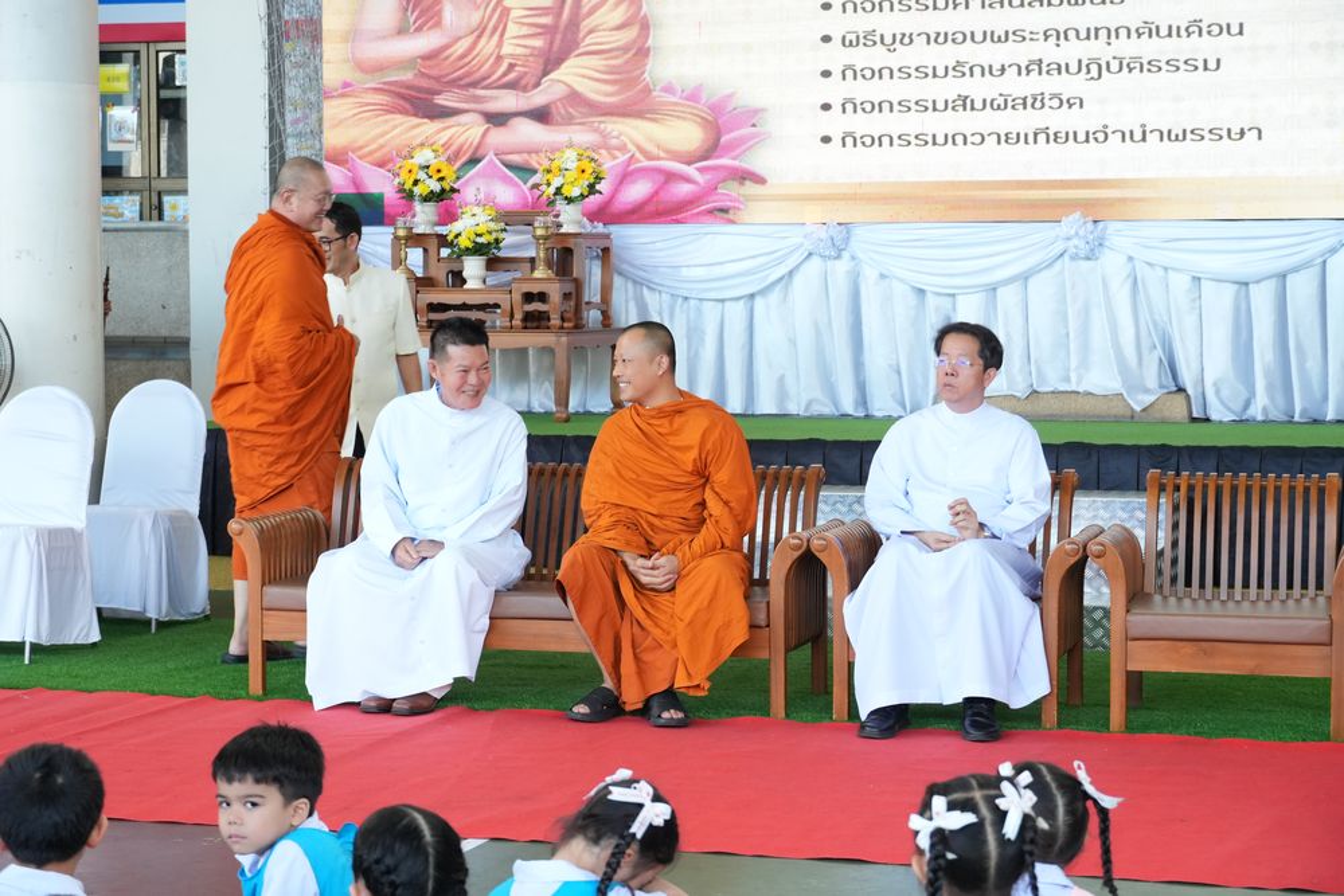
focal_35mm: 80
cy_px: 448
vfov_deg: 17.2
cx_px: 672
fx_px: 2968
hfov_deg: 25.5
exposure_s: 1/125
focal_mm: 53
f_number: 5.6
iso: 1600
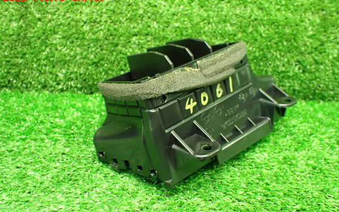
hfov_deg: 59.6
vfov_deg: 39.4
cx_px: 170
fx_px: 296
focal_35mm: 32
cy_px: 118
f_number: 2.3
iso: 800
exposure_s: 1/40
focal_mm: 5.4
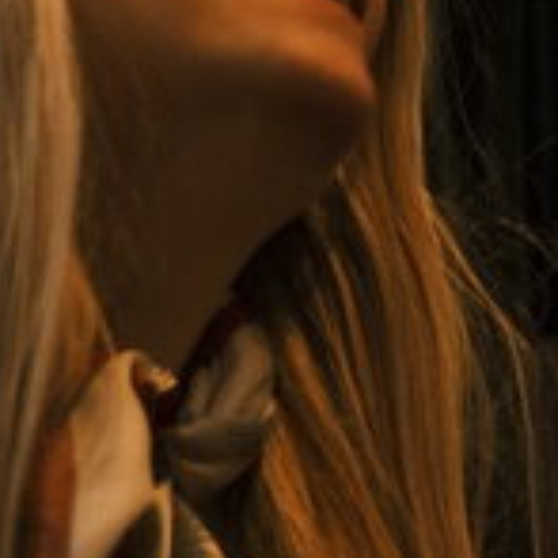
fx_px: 2280
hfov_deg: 12.4
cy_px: 256
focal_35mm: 125
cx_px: 1108
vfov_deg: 14.0
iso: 1600
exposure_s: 1/30
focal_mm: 18
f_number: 2
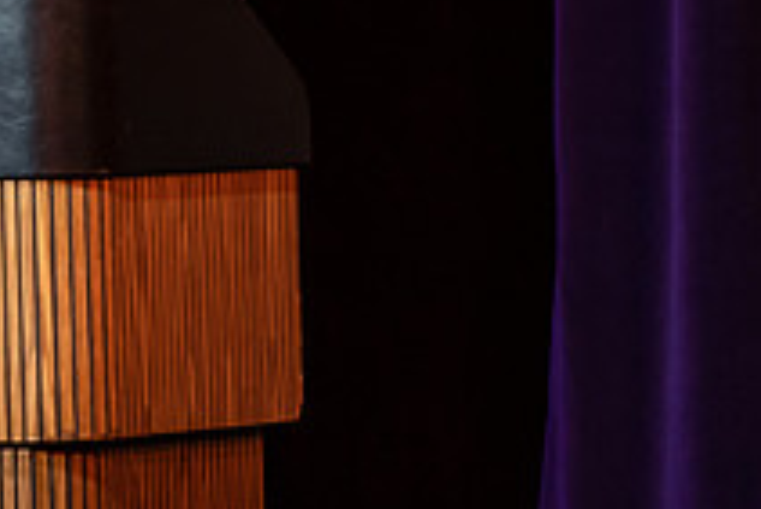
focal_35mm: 550
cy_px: -52
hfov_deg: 3.7
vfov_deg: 2.5
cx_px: -83
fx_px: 11634
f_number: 2.8
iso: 1250
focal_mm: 200
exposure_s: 1/200
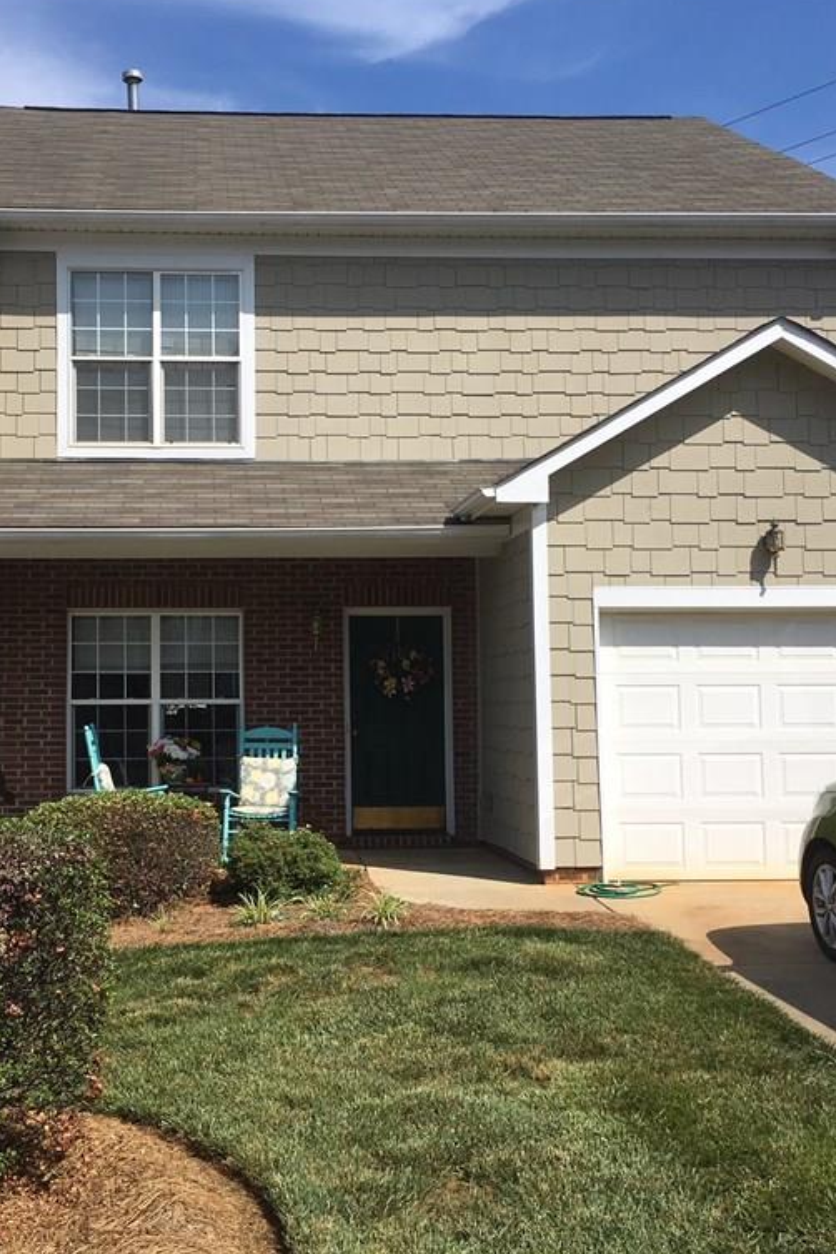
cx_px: 280
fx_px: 1428
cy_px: 618
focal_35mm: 41
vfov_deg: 47.4
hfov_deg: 32.4
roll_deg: +2.2
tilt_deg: +4.6
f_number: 2.2
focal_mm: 4.15
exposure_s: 1/2262
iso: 25
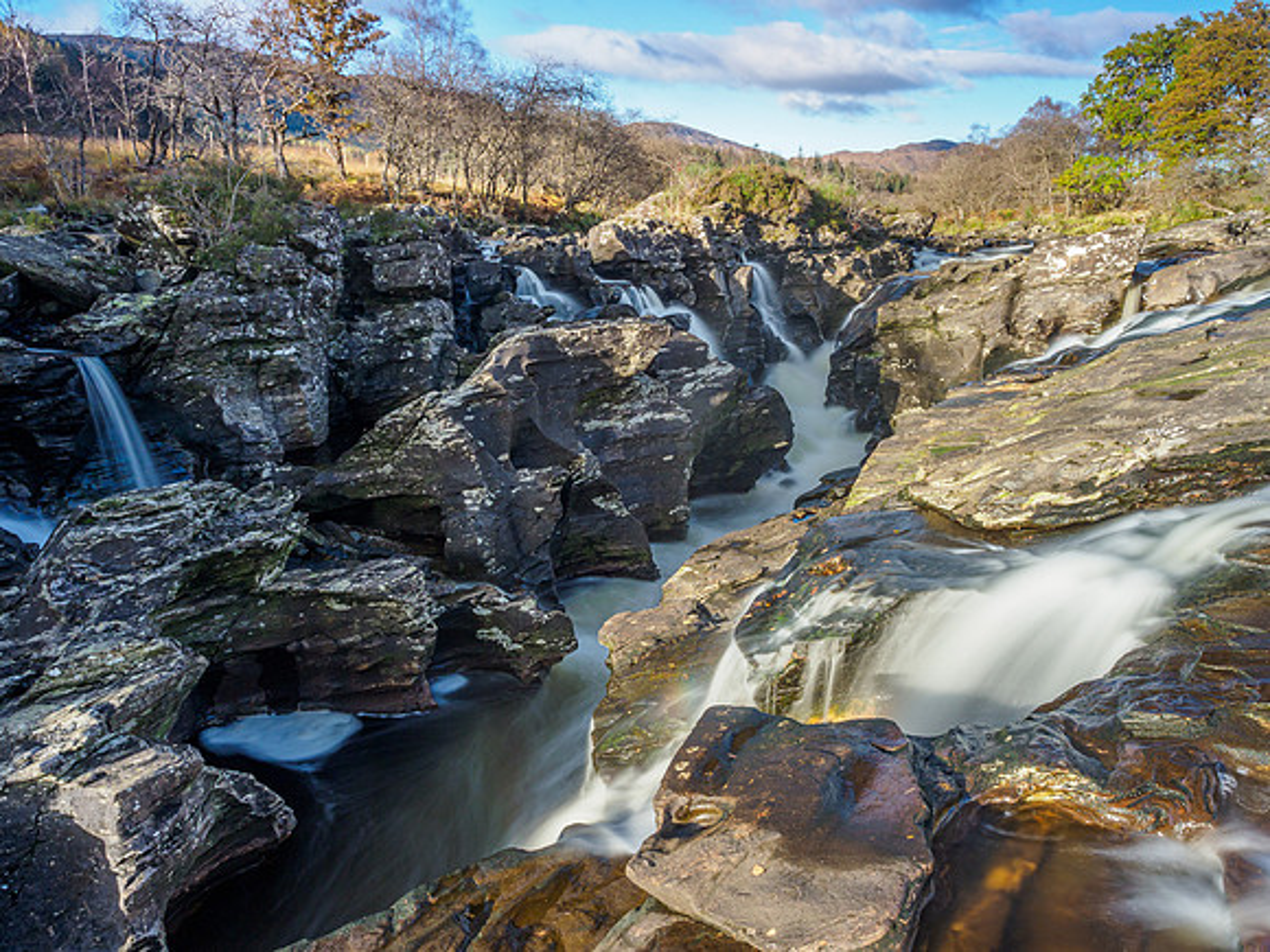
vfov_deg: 51.9
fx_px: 976
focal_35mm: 27
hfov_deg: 65.9
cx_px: 704
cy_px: 527
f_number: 10
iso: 200
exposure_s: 5
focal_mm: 12
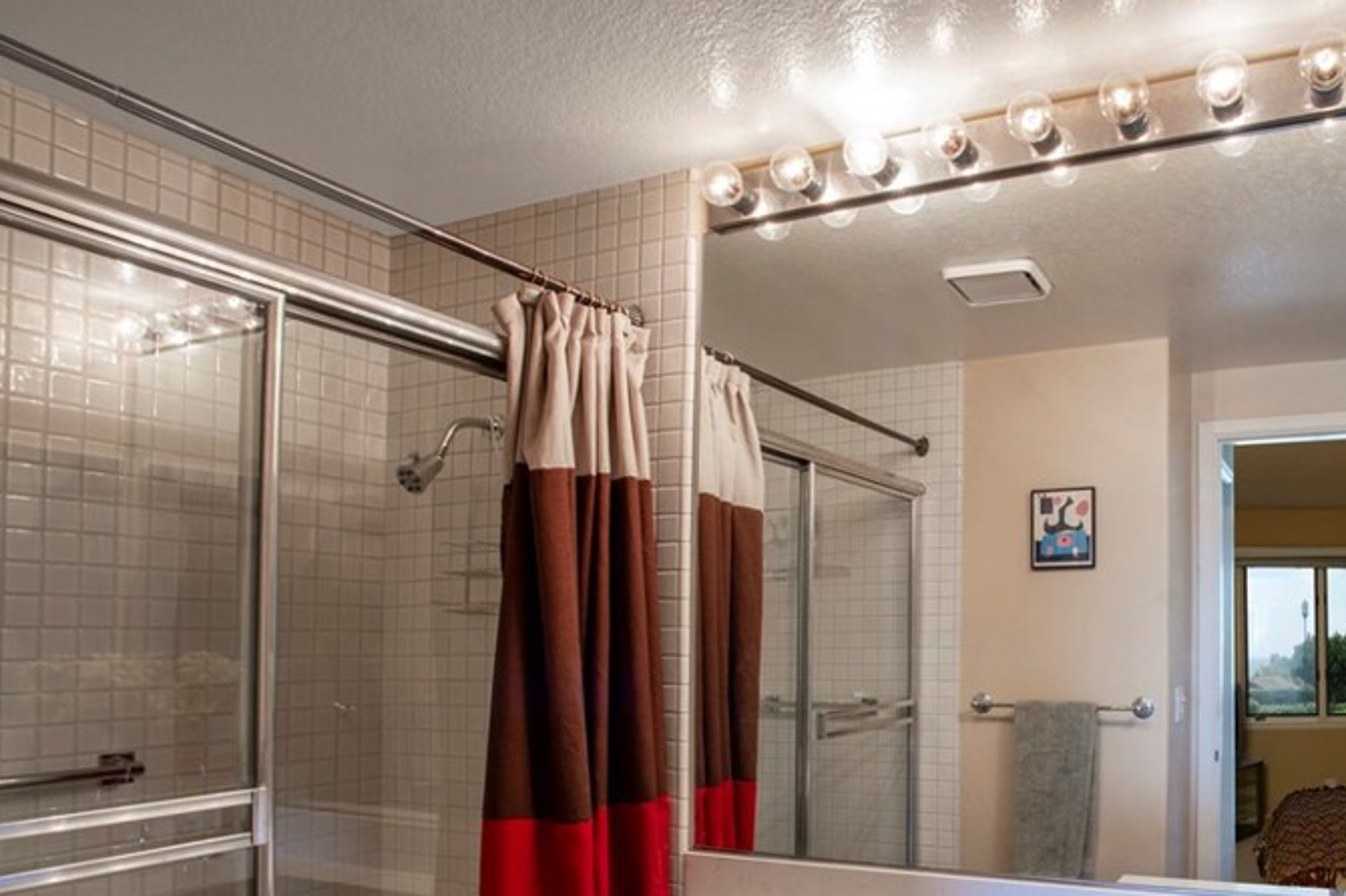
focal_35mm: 26
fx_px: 972
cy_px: 631
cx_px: 950
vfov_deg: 48.3
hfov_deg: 66.5
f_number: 9
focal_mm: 17
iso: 160
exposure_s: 1/2
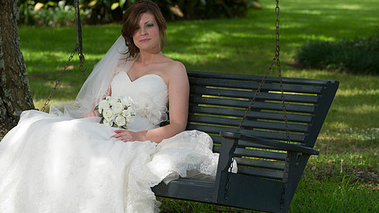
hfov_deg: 12.7
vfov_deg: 7.1
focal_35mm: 170
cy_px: 123
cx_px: 148
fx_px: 1708
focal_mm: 130
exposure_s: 1/400
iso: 500
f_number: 5
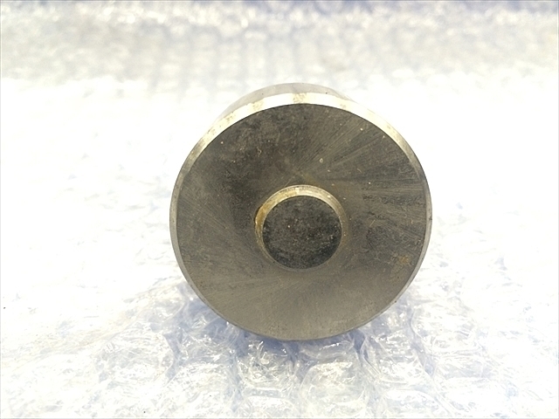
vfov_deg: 48.2
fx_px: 468
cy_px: 210
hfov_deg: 61.7
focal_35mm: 29
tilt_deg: -34.7
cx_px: 280
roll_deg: -0.3
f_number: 2.2
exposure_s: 1/30
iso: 200
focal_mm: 4.15
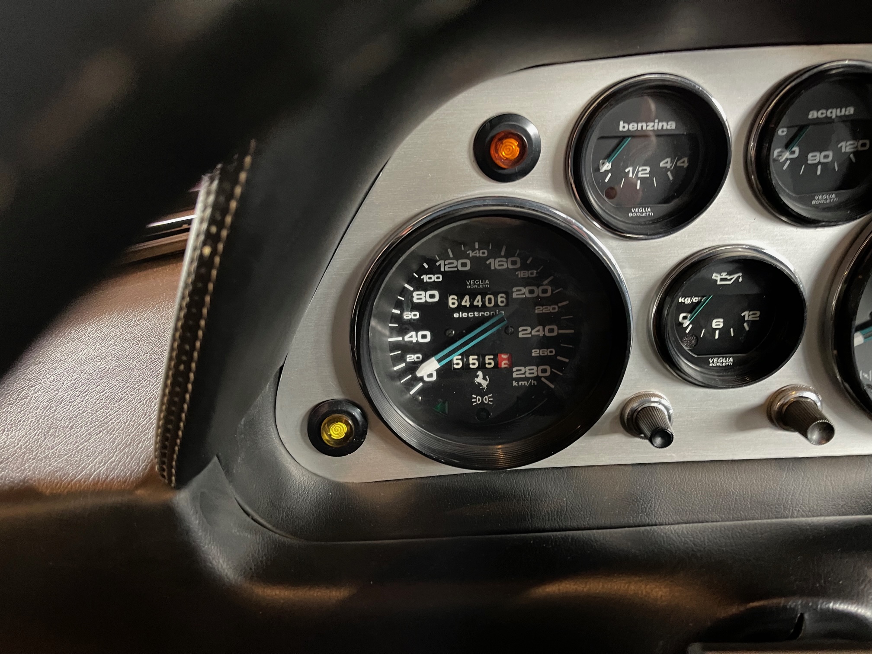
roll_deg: +2.5
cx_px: 436
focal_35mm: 26
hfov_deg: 67.3
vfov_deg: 53.1
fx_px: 655
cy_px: 327
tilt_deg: -17.4
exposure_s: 1/25
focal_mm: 5.1
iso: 640
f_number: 1.6
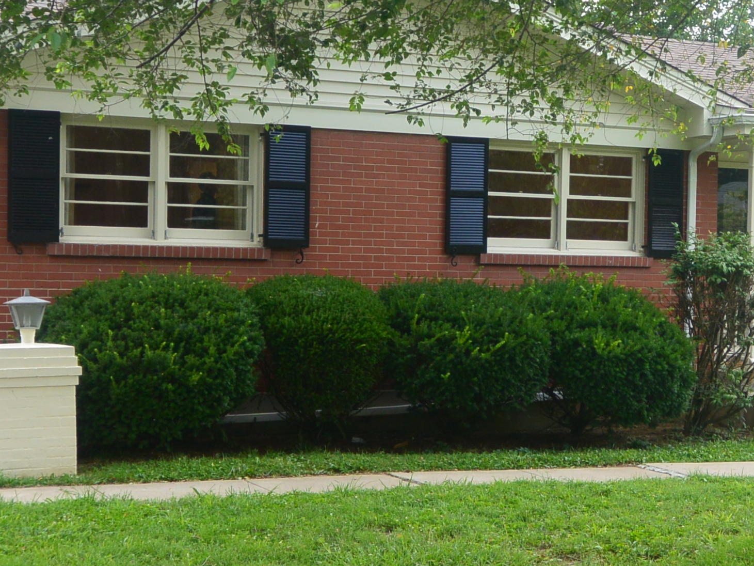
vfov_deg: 19.1
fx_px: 1677
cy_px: 315
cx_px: 601
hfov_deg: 24.9
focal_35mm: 77
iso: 160
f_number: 4
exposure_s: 1/160
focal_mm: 14.5
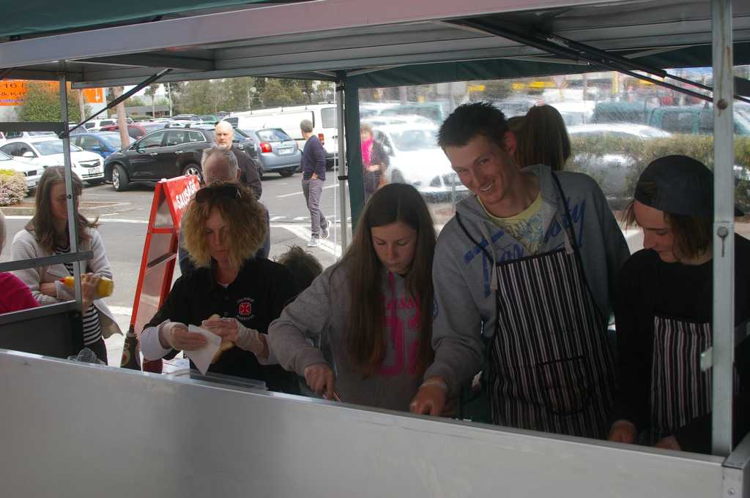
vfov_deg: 29.8
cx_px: 375
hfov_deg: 43.6
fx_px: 937
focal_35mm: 45
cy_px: 249
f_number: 8
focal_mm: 30
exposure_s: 1/125
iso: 200
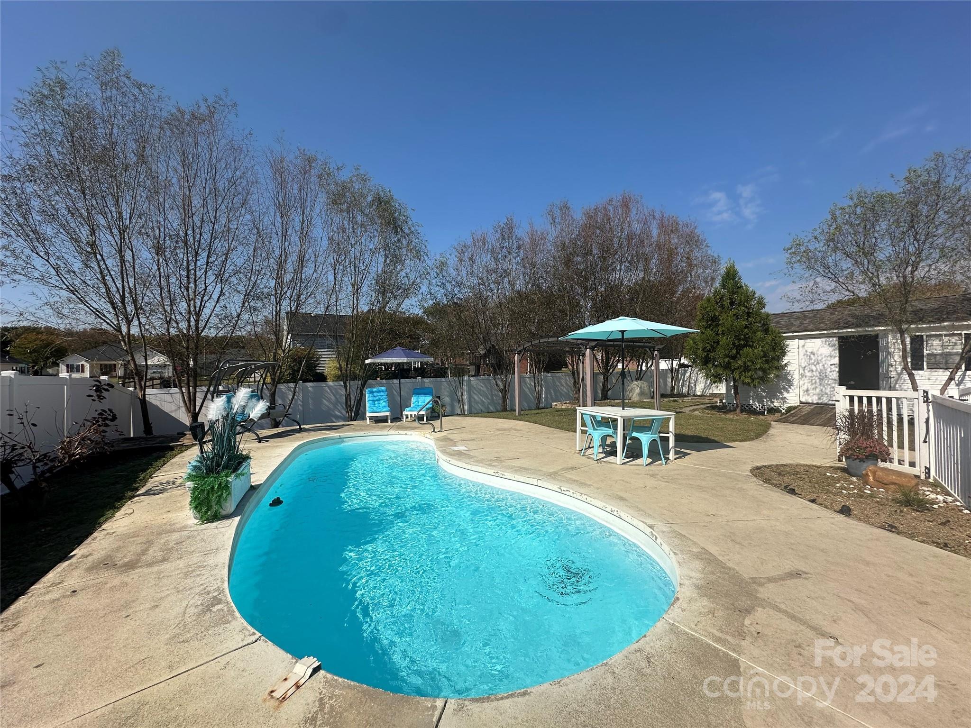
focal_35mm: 14
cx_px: 486
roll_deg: +1.2
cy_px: 364
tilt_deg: +1.4
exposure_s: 1/3401
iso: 50
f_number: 2.2
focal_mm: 2.22
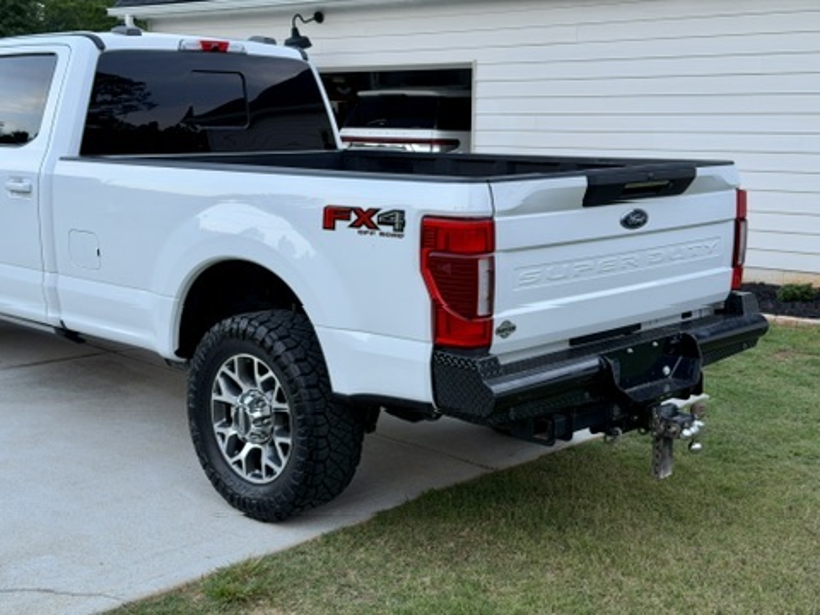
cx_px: 410
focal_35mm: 48
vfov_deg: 30.3
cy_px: 308
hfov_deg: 39.7
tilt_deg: -10.2
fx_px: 1137
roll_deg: -1.0
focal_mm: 6.76
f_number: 1.78
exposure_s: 1/98
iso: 100
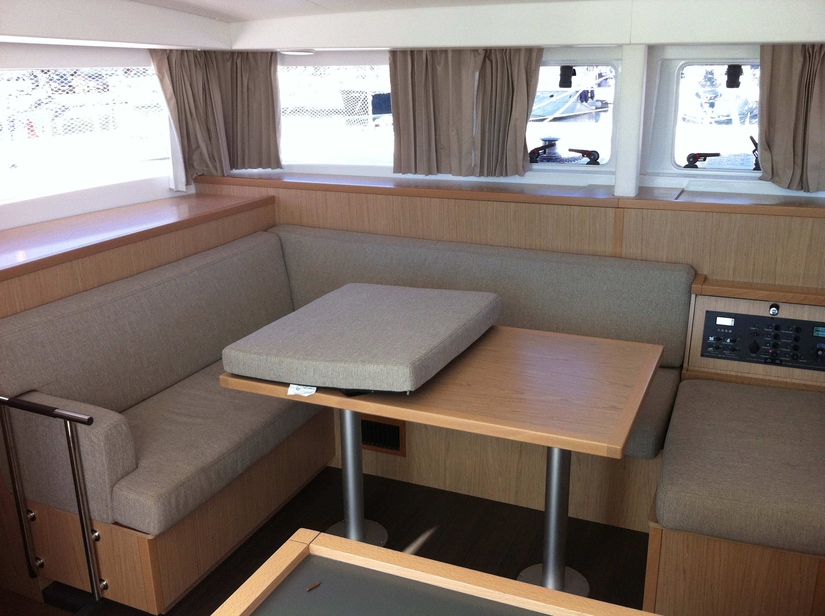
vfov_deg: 40.6
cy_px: 308
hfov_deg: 52.7
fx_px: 833
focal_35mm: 35
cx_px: 412
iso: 80
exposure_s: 1/145
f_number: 2.8
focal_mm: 3.85
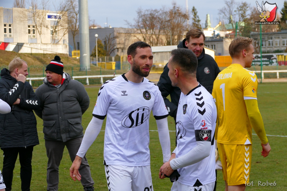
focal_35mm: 96
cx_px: 144
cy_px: 96
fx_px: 765
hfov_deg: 21.2
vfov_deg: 14.3
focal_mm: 34.91
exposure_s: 1/500
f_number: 3.8
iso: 320
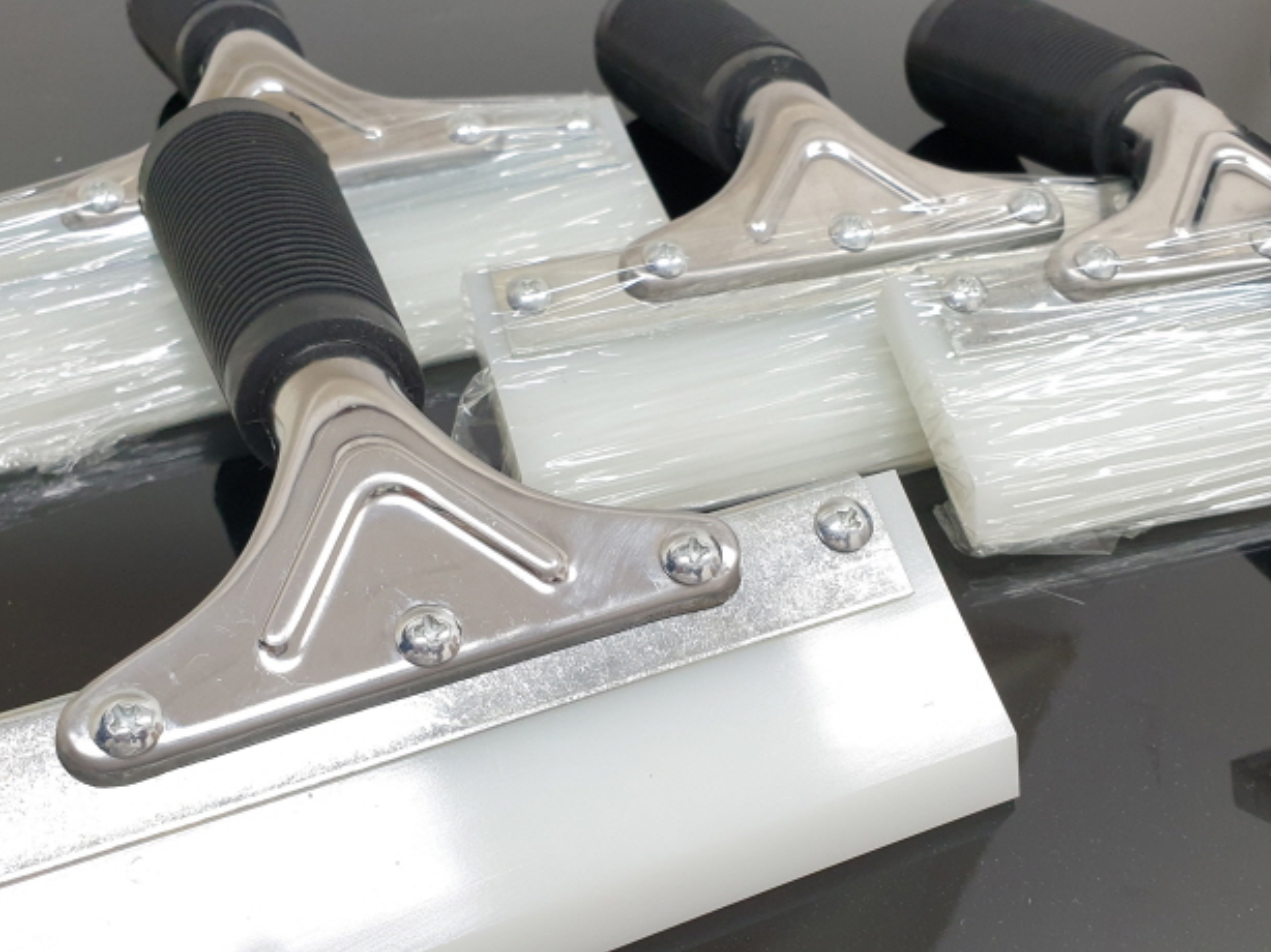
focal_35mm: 36
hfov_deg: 51.4
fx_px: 1321
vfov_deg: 39.4
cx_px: 662
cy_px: 585
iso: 160
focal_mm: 4.3
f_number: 2.4
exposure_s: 1/60
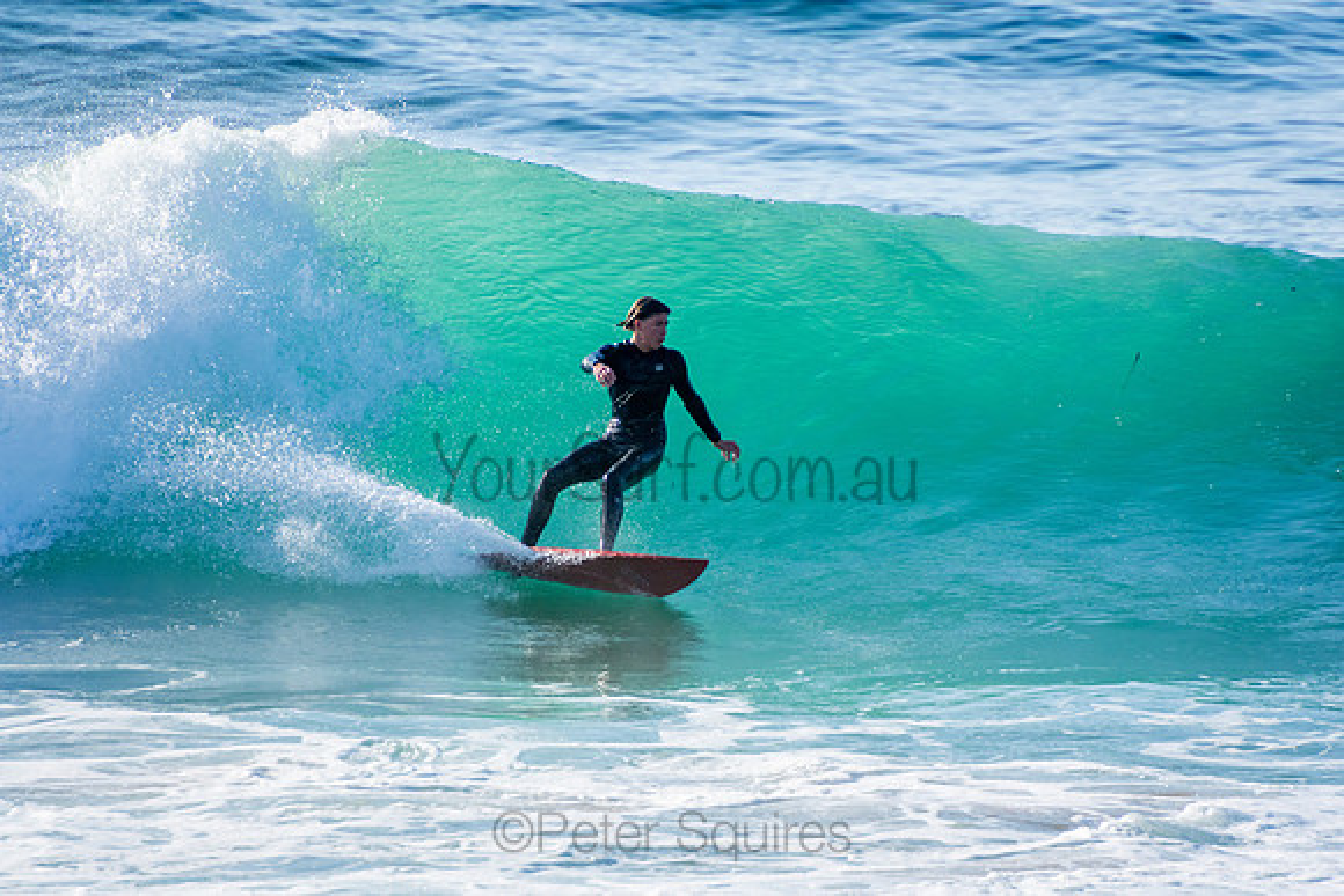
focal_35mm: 600
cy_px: 448
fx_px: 22404
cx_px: 672
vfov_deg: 2.3
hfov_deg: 3.4
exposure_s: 1/2000
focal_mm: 400
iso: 360
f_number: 5.6
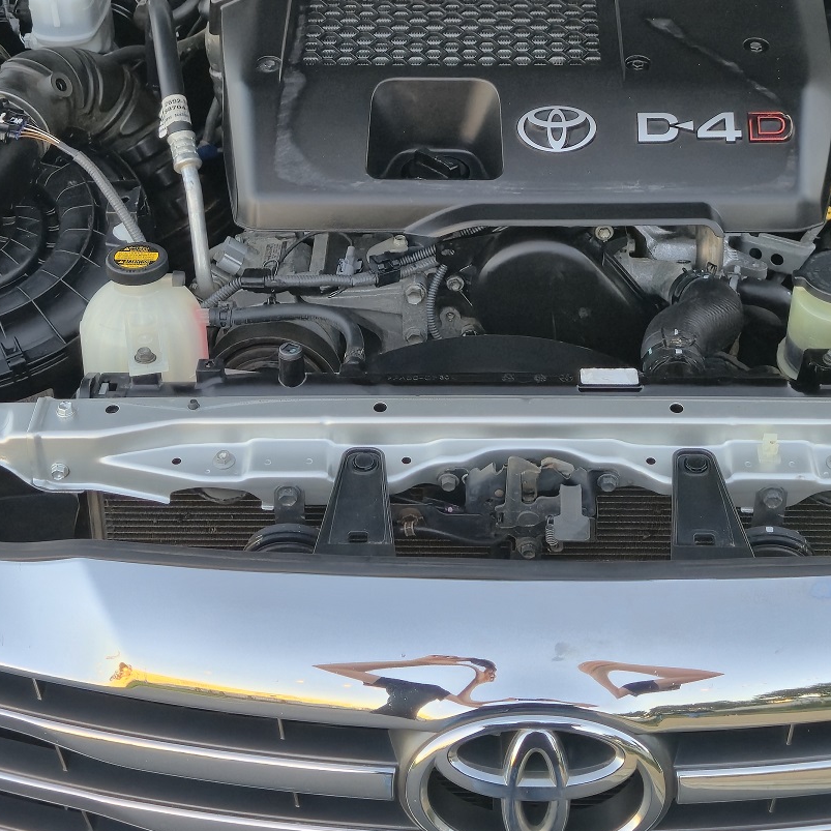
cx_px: 444
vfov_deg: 27.3
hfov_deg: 27.7
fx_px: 1684
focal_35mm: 62
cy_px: 205
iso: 50
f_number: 1.8
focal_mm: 5.4
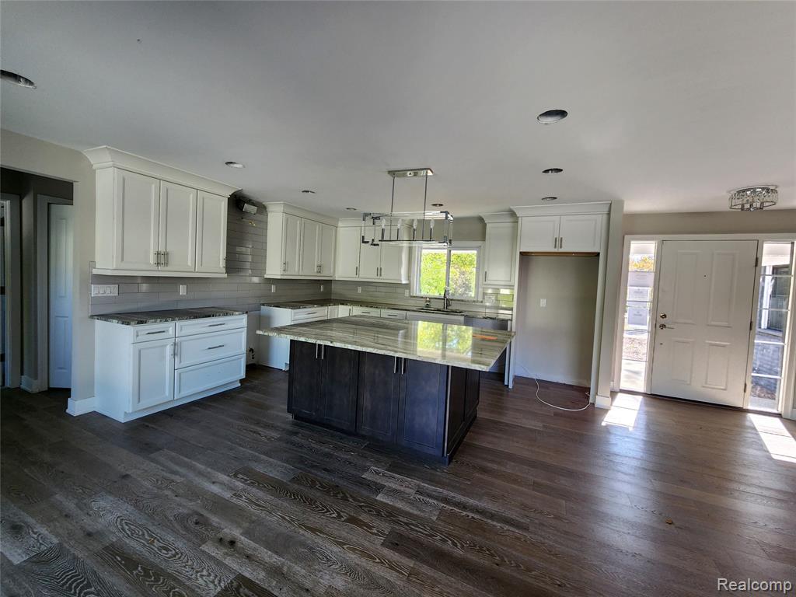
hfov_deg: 106.2
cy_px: 298
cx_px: 398
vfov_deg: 89.9
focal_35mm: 13
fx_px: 299
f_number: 2.2
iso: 160
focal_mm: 2.2
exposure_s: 1/60
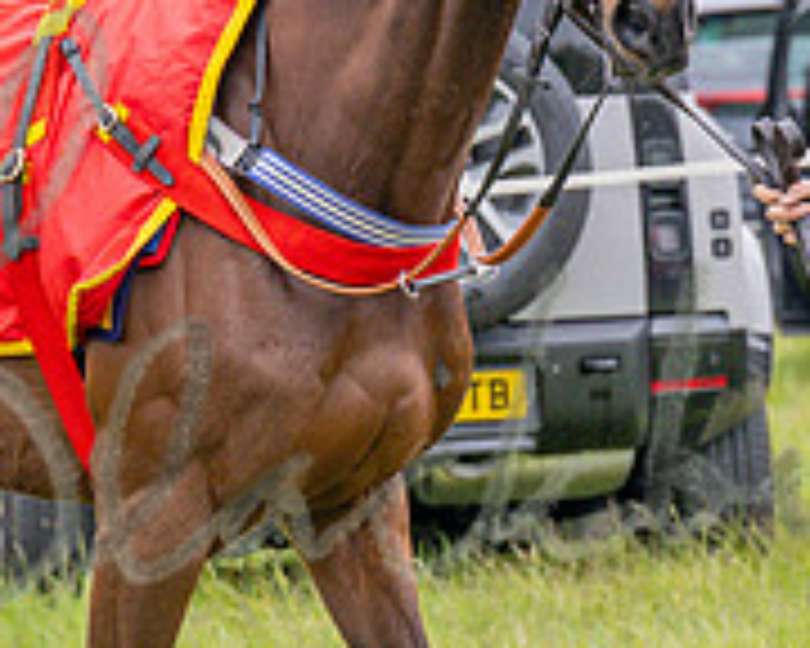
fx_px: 14480
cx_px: 306
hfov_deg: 3.2
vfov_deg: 2.6
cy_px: 280
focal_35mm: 604
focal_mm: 110
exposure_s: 1/1250
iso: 400
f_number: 4
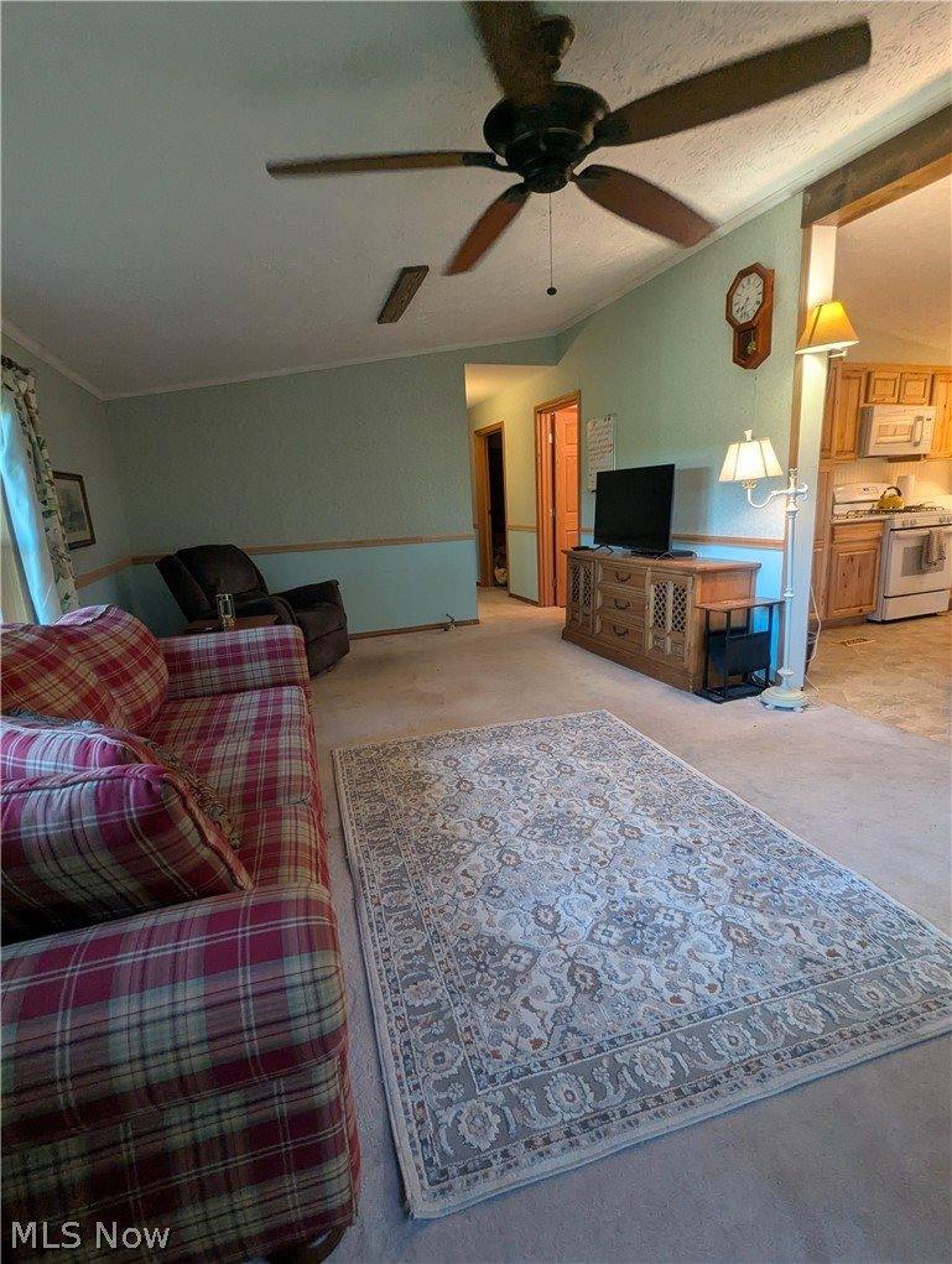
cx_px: 476
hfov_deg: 78.3
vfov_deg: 94.4
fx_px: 585
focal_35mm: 16
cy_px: 632
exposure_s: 1/60
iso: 221
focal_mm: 2.35
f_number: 2.2
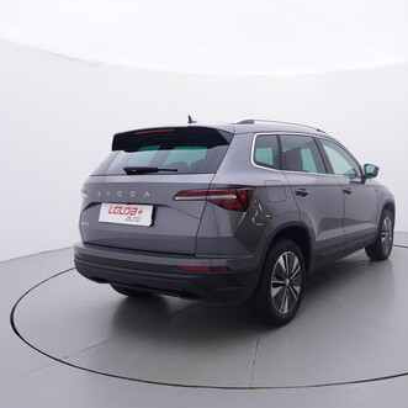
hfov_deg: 50.7
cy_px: 219
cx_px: 269
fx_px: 423
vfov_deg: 51.5
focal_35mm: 32
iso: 200
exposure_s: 1/80
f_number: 5
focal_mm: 15
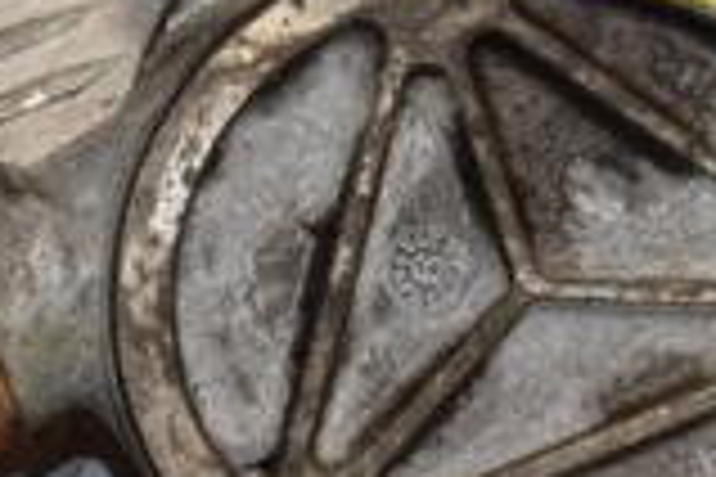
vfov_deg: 5.4
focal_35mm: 255
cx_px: 383
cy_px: 342
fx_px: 5069
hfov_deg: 8.1
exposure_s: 1/200
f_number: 9
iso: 800
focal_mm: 45
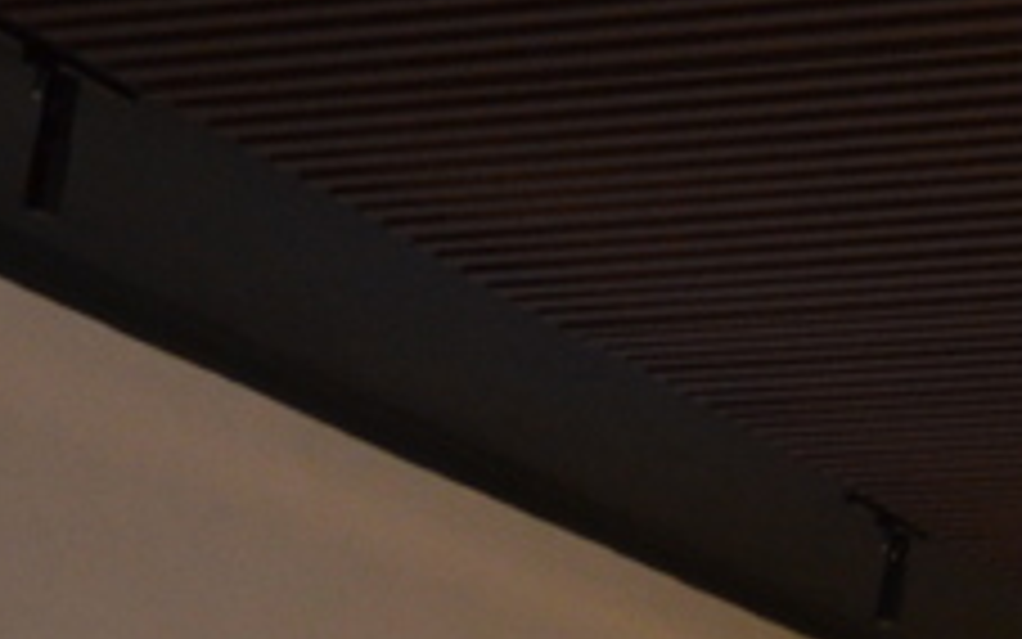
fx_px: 4318
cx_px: 1279
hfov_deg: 13.1
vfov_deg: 8.3
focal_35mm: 155
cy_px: 972
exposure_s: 1/10
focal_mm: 24
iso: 1600
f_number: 4.5
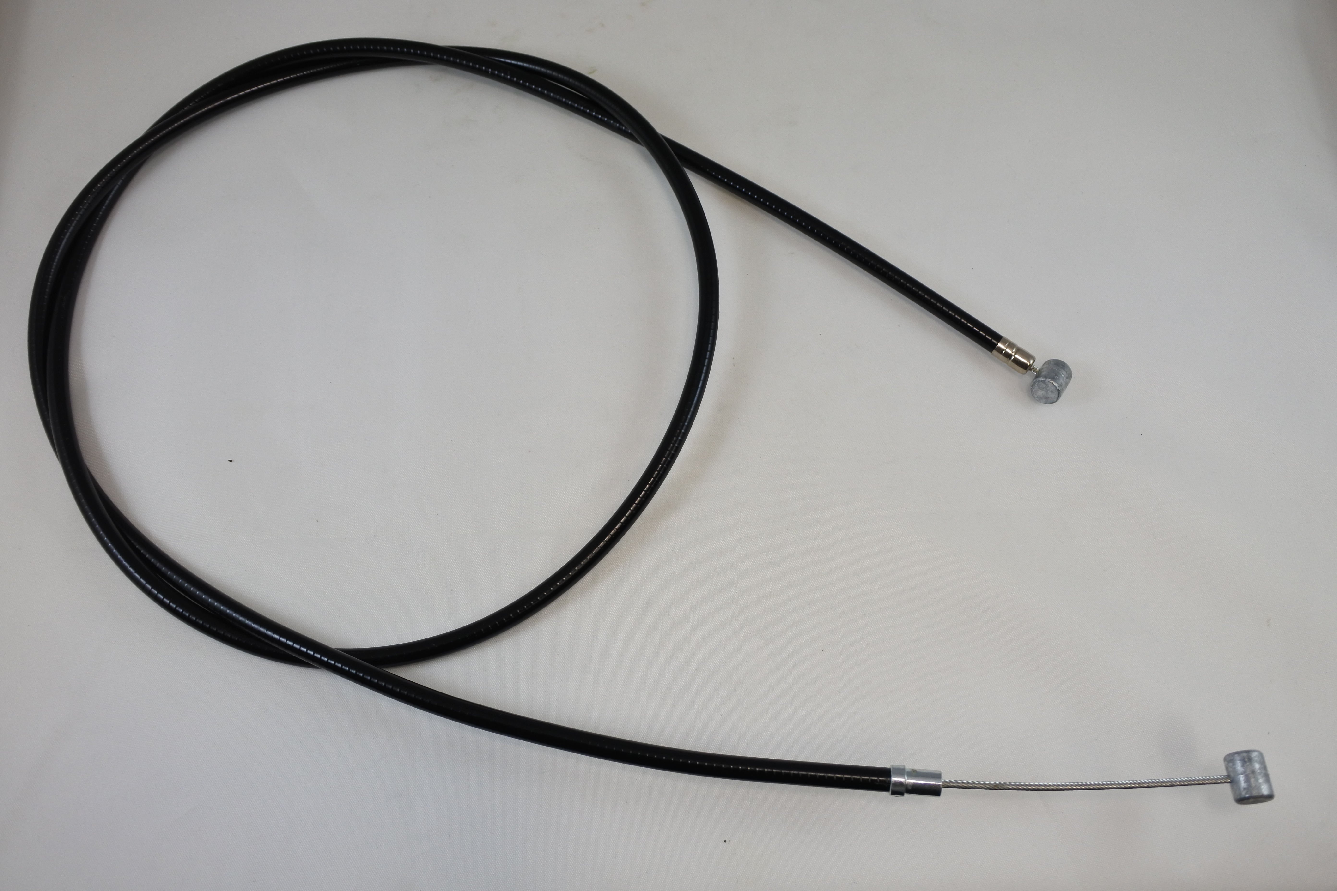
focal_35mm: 30
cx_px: 668
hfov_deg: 61.9
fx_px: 1114
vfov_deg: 43.6
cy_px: 446
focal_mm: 11.2
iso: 280
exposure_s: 1/250
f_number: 3.8
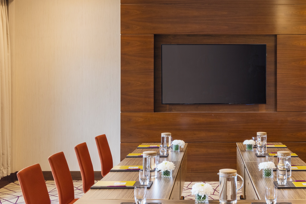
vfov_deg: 21.2
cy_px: 82
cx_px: 217
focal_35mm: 64
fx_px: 544
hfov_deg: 31.0
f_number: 11
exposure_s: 1/1.67
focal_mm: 29
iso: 125
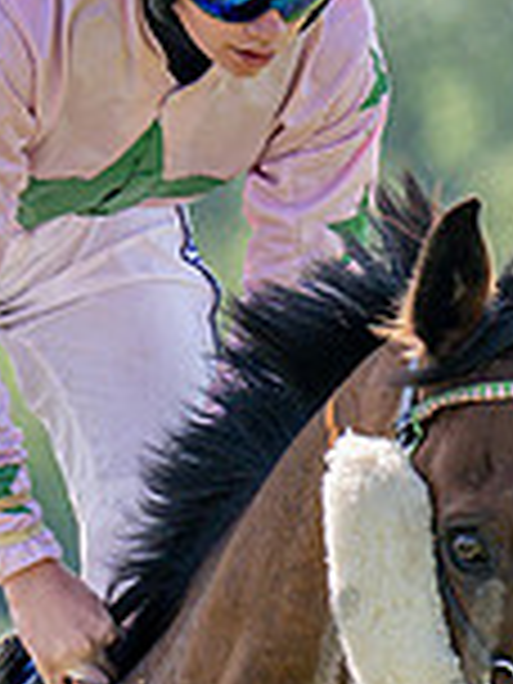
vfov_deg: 1.2
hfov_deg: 0.9
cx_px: 568
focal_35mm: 1607
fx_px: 31754
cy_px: 445
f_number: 4
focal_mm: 200
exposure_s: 1/1250
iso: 200
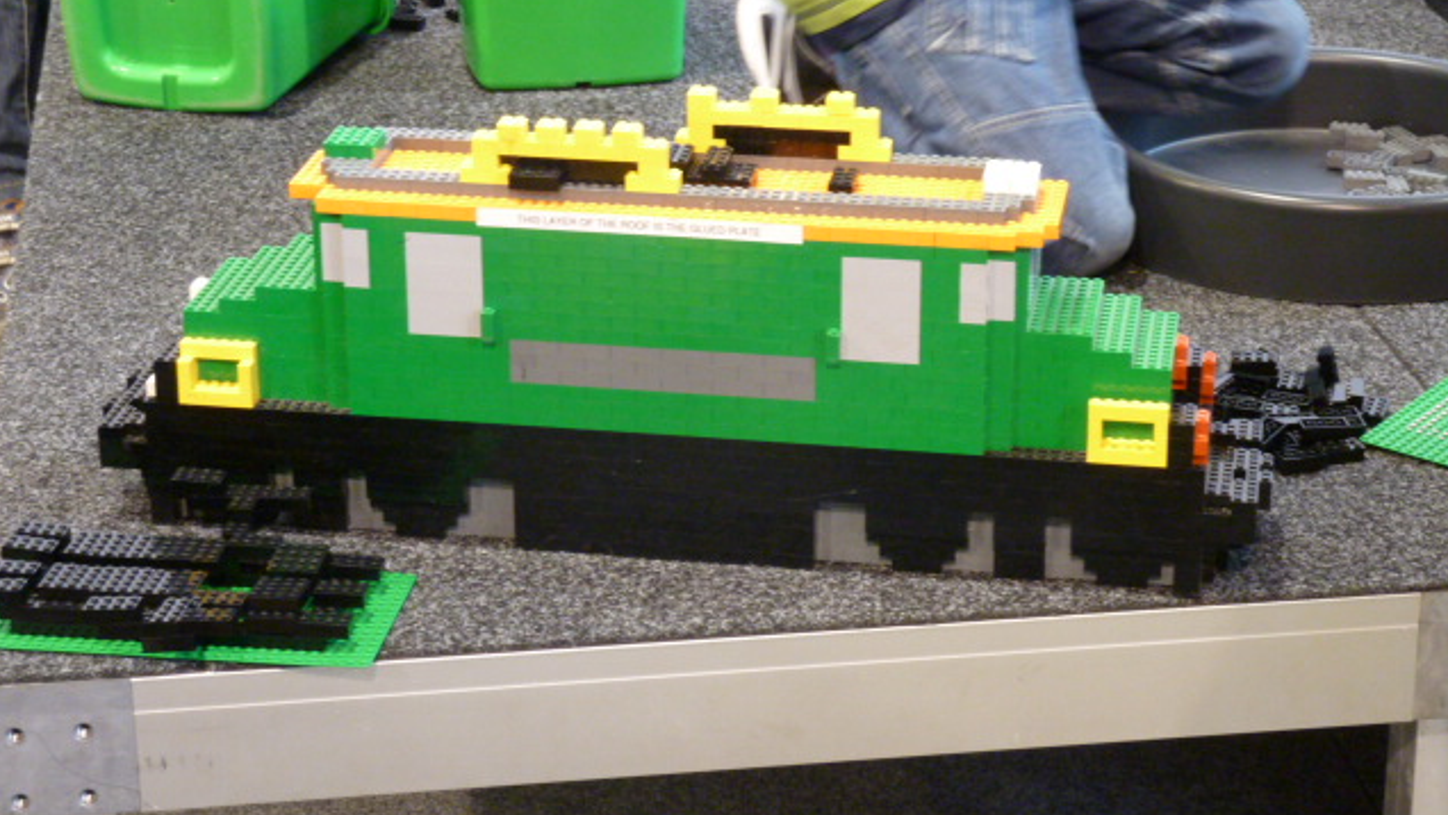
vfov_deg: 13.3
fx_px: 3495
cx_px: 722
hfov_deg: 23.4
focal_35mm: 91
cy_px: 351
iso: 400
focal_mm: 13.7
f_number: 4.2
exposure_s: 1/6
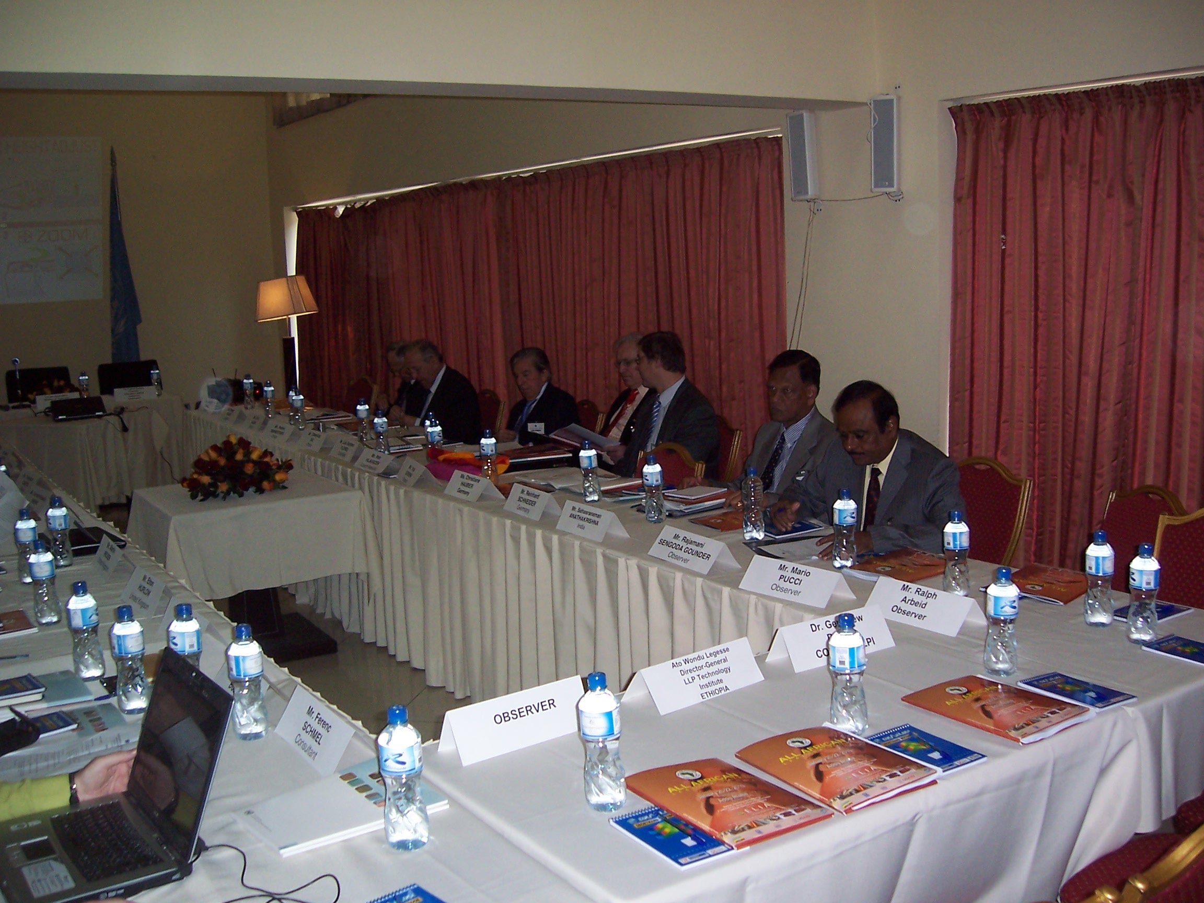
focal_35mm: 36
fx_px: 1252
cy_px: 452
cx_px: 602
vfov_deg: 39.7
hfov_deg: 51.4
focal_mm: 6
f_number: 3
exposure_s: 1/60
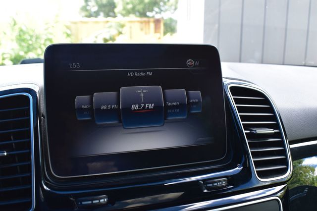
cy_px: 106
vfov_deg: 35.5
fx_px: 330
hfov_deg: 51.3
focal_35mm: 38
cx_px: 158
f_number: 8
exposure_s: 1/60
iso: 400
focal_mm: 25
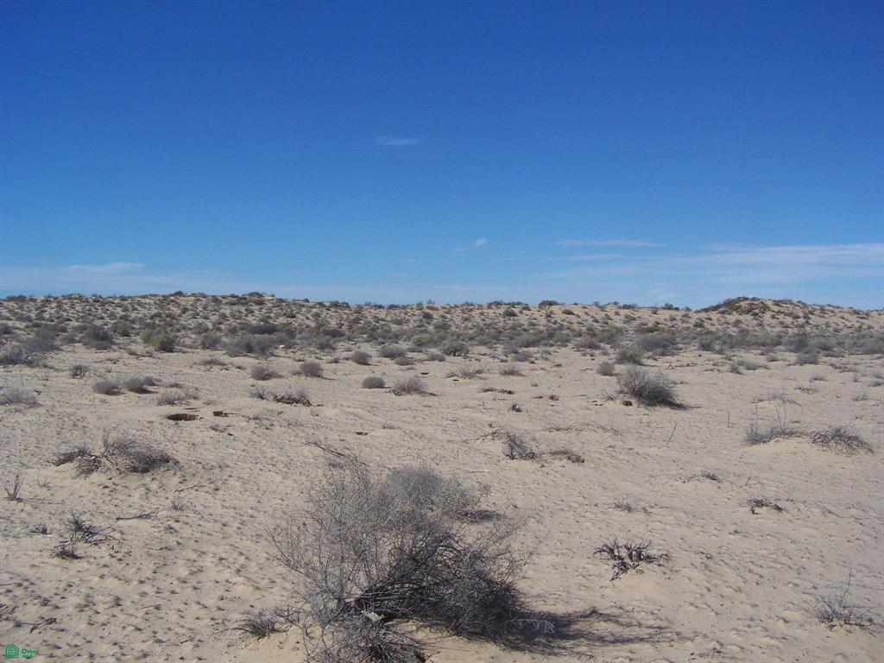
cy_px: 332
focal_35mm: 38
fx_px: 970
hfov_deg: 49.0
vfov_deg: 37.7
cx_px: 442
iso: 64
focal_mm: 6.3
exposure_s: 1/1000
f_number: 4
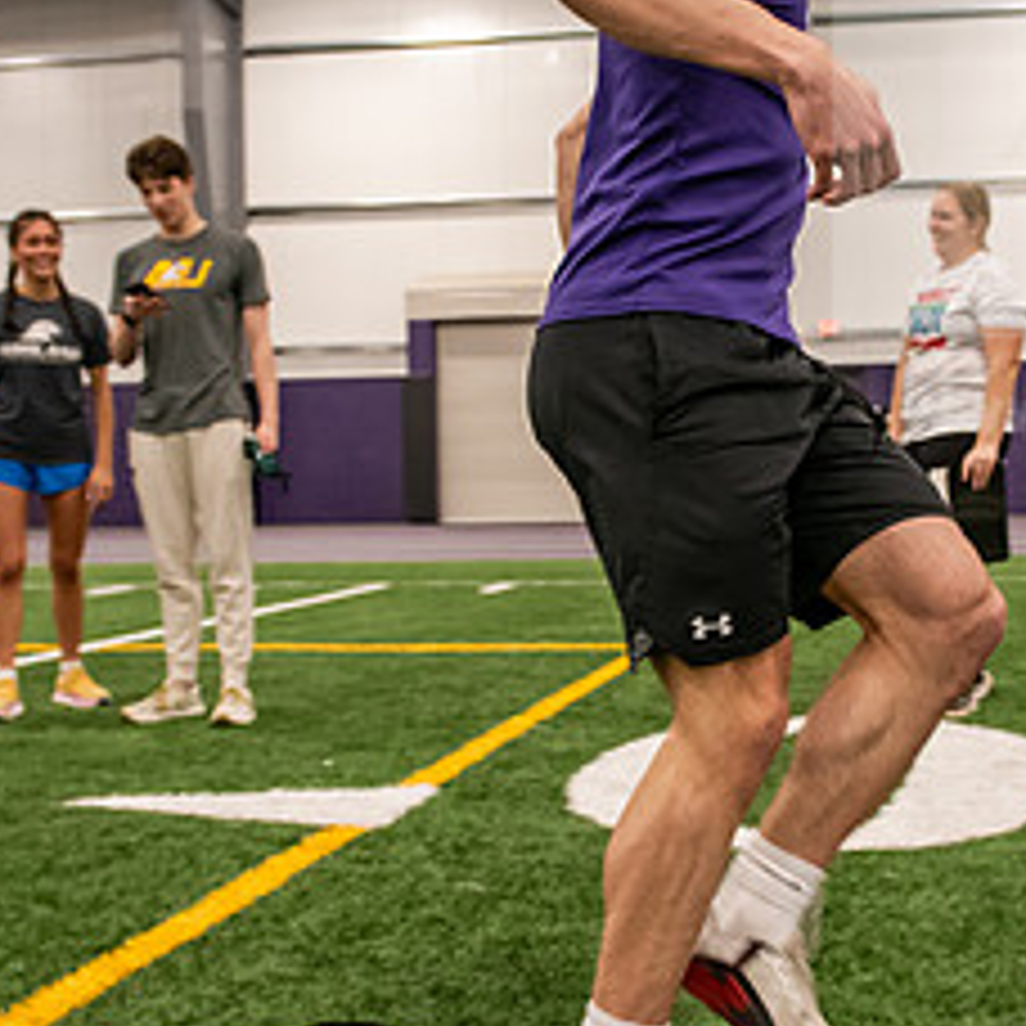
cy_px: 506
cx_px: 698
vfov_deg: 32.8
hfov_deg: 32.5
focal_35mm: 52
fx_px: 1744
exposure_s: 1/125
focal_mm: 24
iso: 1600
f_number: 3.5
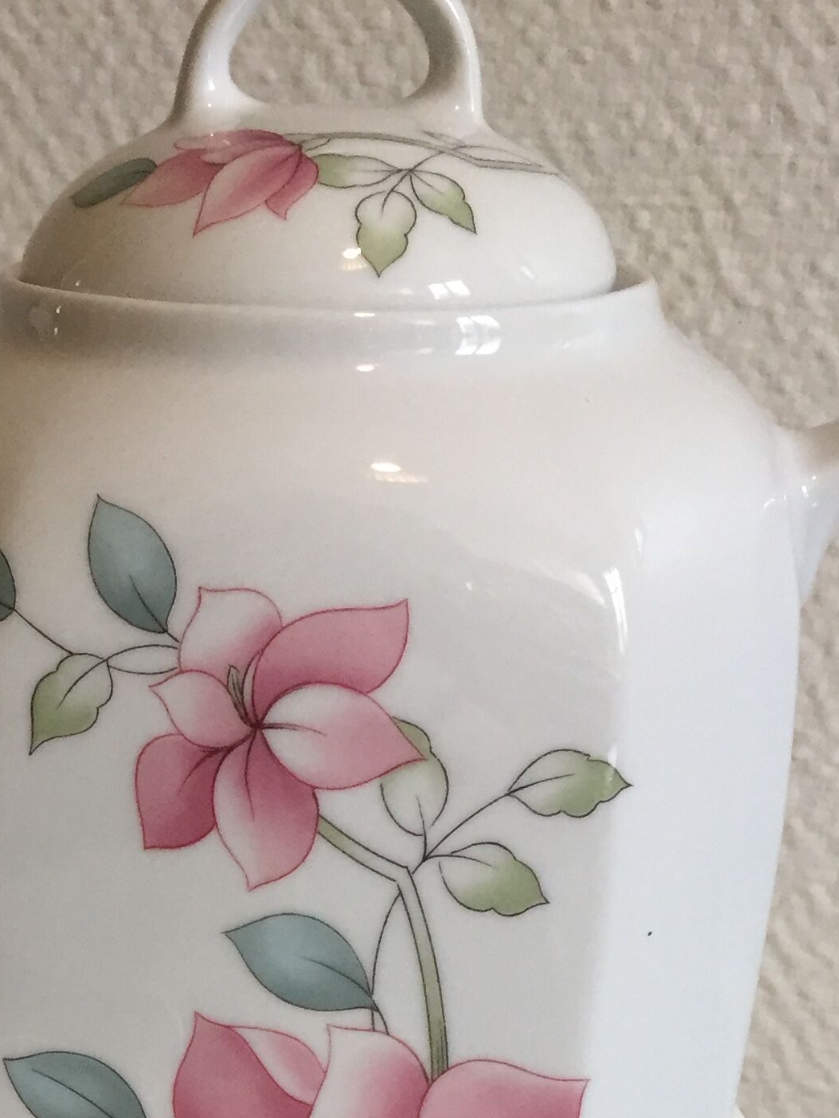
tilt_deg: -30.3
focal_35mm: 68
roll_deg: +2.1
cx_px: -74
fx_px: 2198
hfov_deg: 20.6
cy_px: 1305
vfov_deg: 25.9
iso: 64
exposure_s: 1/33
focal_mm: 4.15
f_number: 2.2
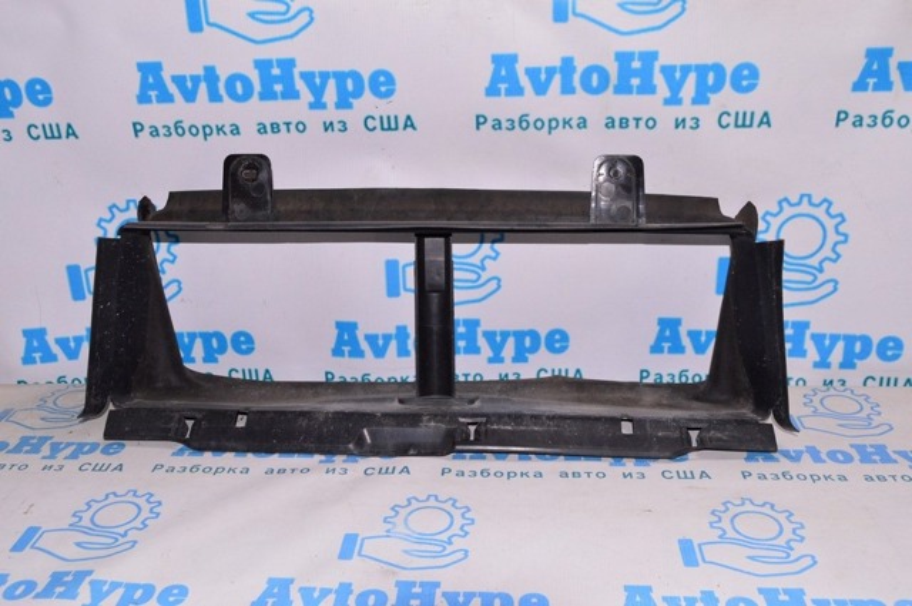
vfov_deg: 36.8
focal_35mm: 36
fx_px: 911
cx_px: 456
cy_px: 303
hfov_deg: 53.2
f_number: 8
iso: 1600
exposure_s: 1/200
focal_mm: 24
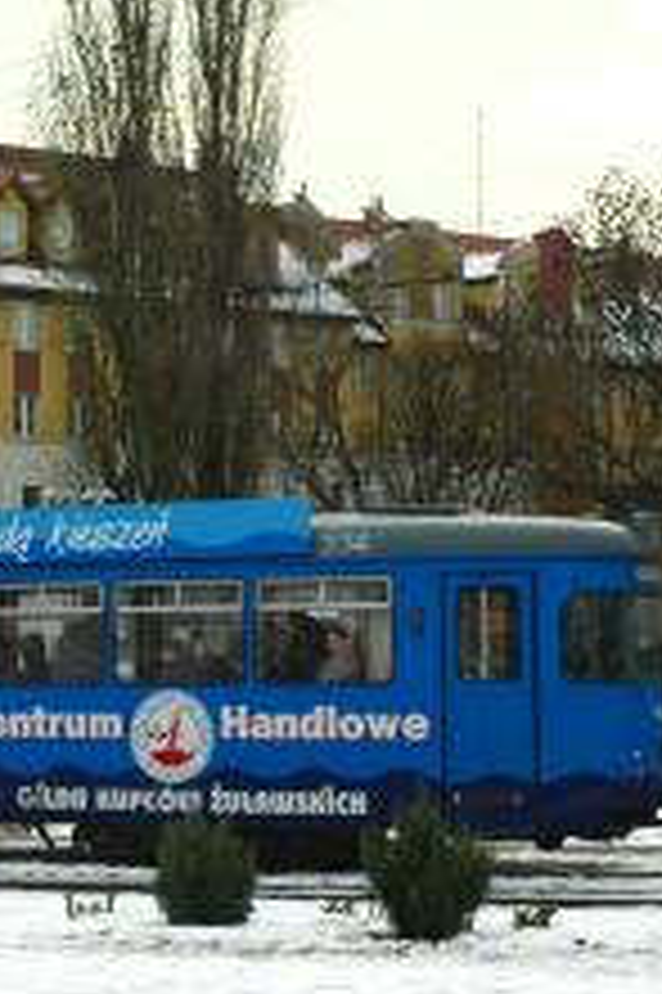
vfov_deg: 16.1
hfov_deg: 10.6
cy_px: 452
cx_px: -97
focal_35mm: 127
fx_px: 3508
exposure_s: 1/250
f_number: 8
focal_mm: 44
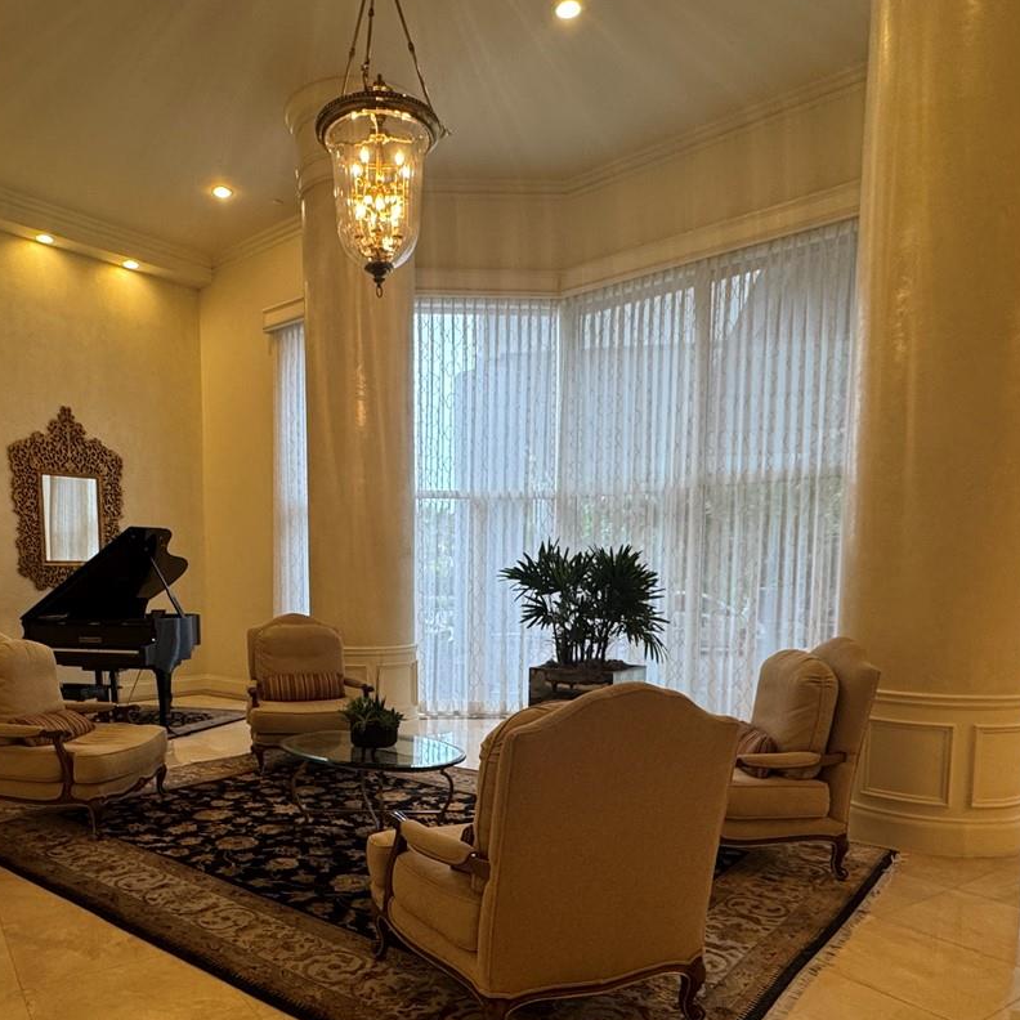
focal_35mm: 25
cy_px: 670
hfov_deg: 62.5
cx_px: 417
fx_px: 833
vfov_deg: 61.6
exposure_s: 1/60
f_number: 2.2
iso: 160
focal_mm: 2.22
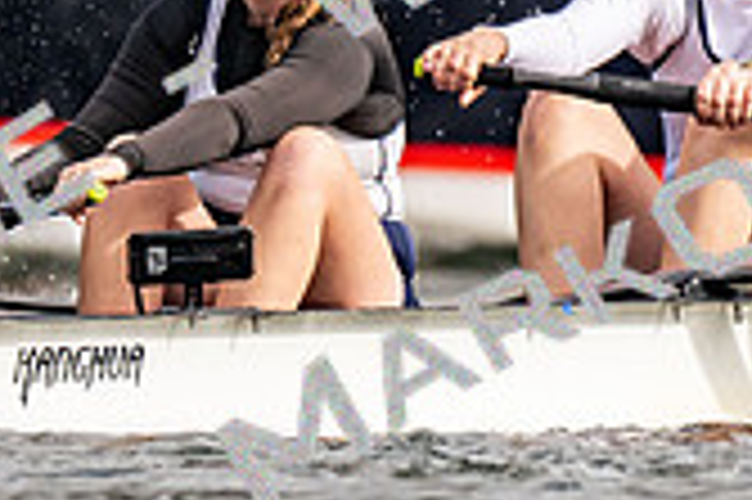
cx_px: 847
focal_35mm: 3128
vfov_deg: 0.4
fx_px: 65275
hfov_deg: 0.7
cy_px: 52
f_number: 4
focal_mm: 600
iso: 250
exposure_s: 1/2500
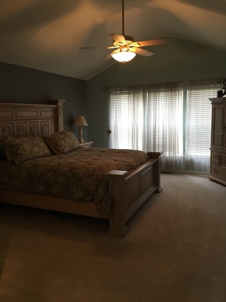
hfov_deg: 48.2
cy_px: 151
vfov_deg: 61.7
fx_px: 252
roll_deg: +0.8
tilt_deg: -7.1
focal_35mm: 29
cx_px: 113
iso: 40
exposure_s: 1/15
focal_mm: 4.15
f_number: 2.2
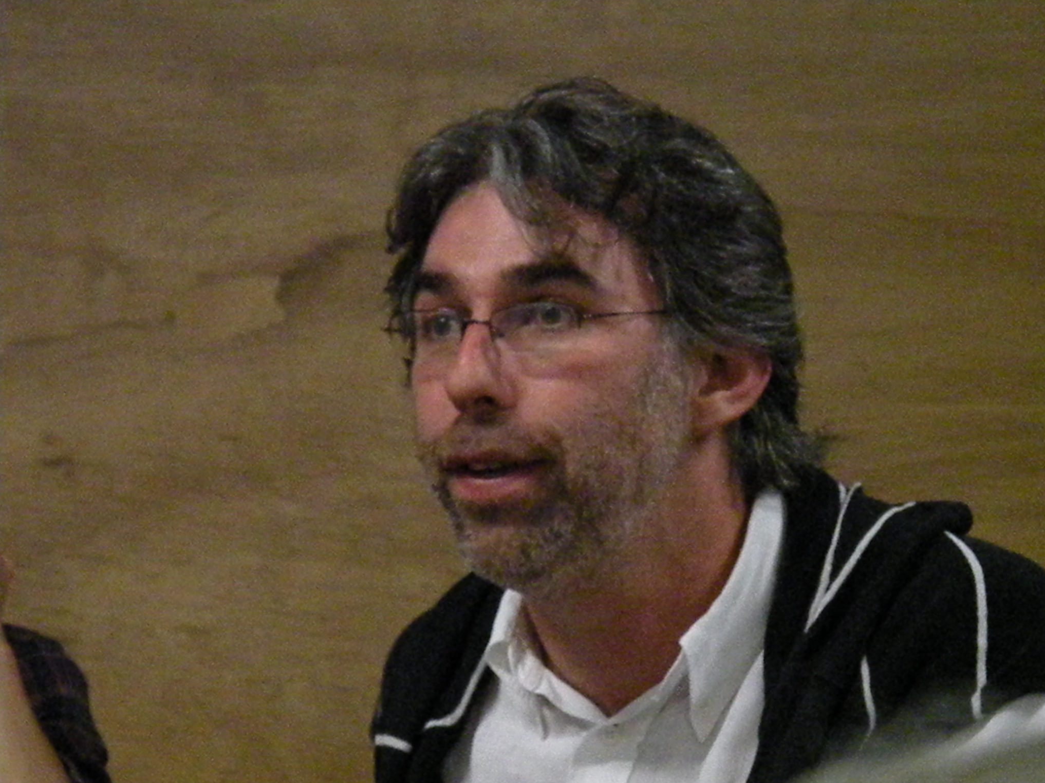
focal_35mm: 142
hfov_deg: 13.9
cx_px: 522
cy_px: 390
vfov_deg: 10.4
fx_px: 4286
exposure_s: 1/130
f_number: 4.5
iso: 3200
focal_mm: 25
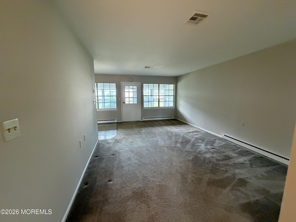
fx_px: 120
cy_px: 111
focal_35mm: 14
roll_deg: +0.2
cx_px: 148
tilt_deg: -6.7
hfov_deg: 102.1
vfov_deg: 85.7
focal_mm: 2.22
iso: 800
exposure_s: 1/60
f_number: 2.2
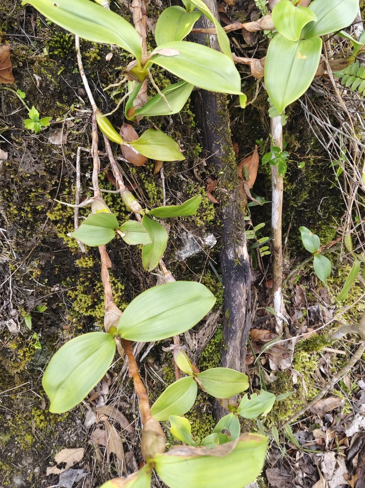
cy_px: 226
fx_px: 408
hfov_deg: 48.2
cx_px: 191
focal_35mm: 29
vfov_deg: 61.6
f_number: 1.79
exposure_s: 1/100
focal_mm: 4.84
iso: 108
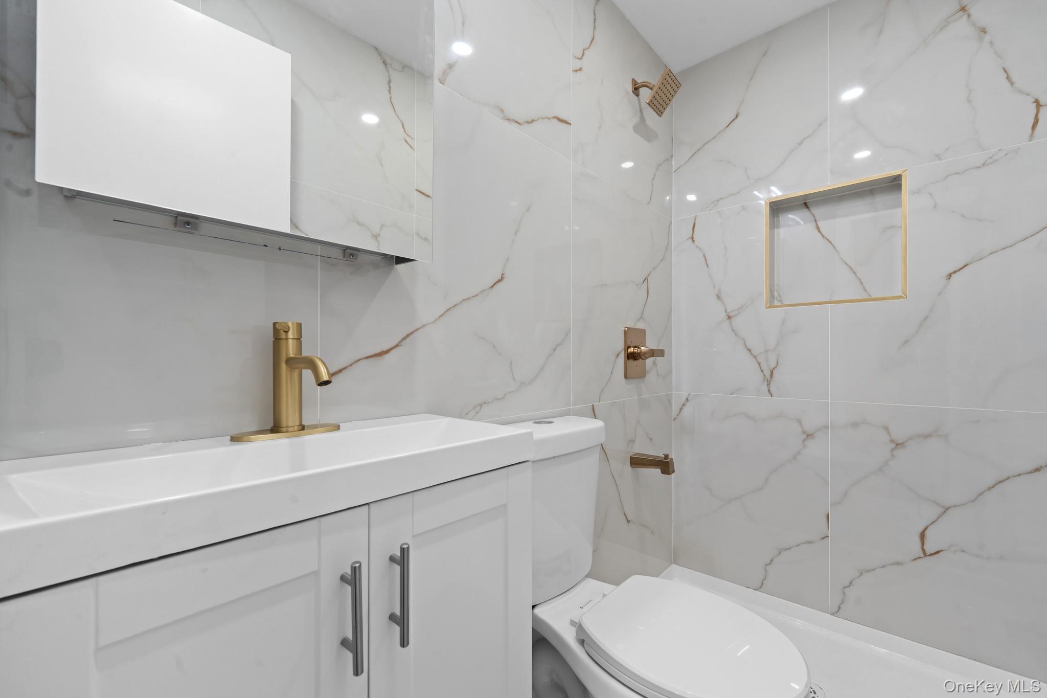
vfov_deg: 81.2
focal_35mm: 14
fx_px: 407
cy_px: 349
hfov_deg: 104.3
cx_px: 524
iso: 320
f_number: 10
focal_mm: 14
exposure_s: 1/4
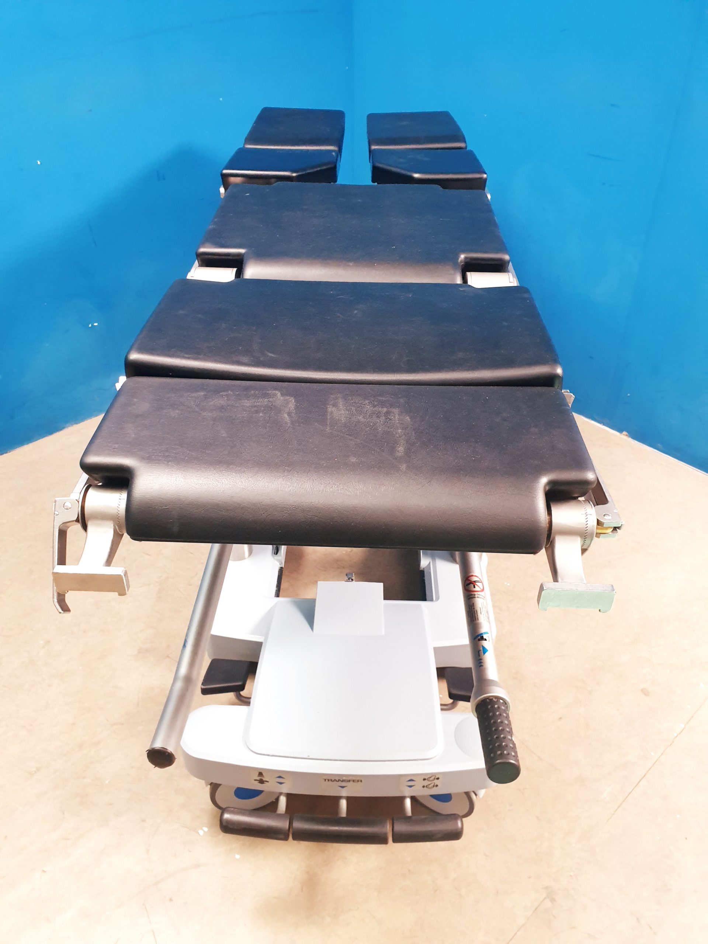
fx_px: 709
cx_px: 354
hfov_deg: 53.1
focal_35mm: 26
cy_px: 472
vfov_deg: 67.3
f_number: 2.4
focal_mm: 4.3
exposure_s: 1/33
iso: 320
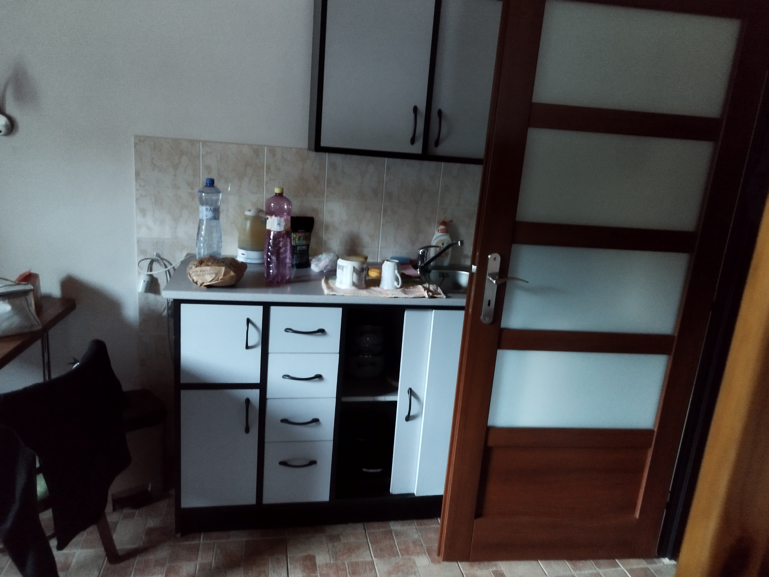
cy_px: 288
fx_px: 555
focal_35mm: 25
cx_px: 384
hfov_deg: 69.4
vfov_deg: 54.9
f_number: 1.89
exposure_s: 1/14.3
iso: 5500
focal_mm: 5.95
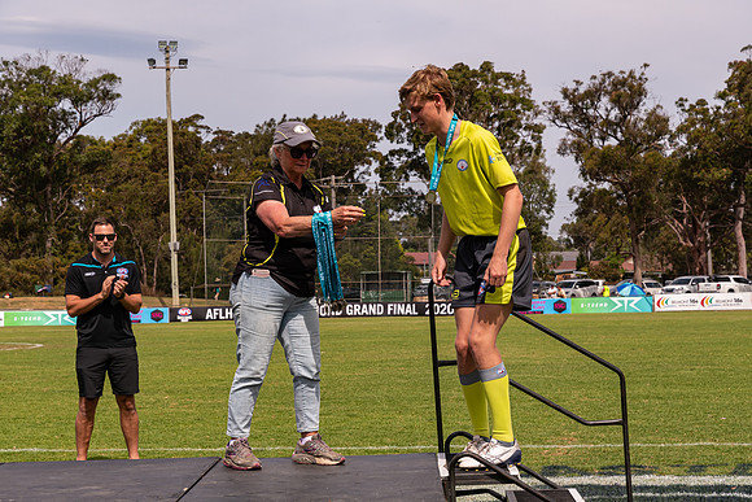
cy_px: 251
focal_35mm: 82
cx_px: 376
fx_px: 1724
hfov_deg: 24.6
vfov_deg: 16.6
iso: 200
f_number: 8
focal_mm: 55
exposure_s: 1/800
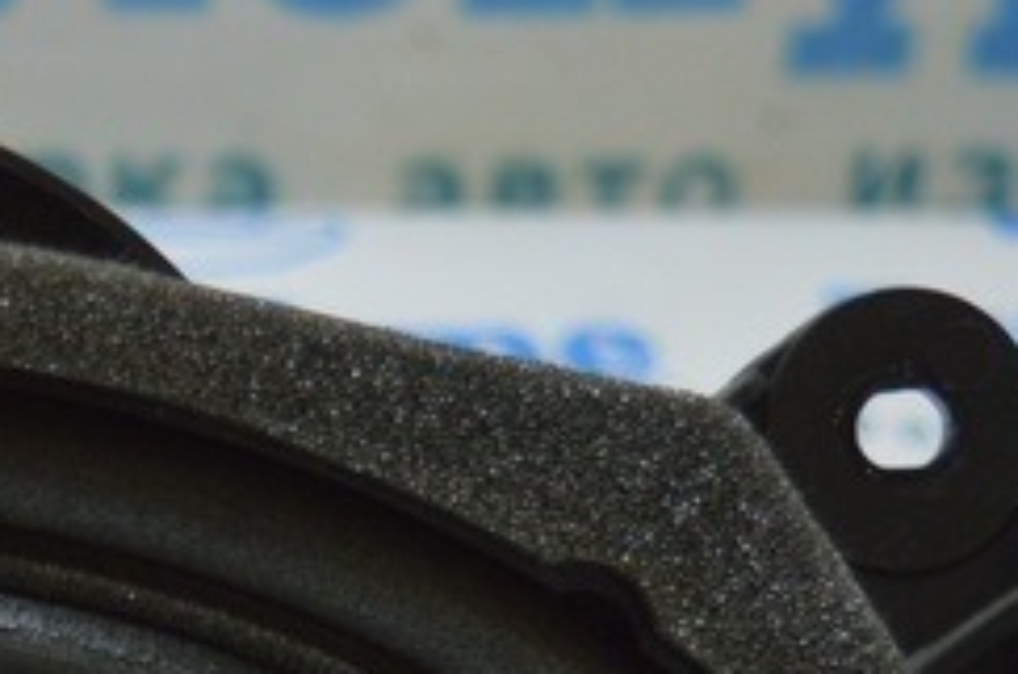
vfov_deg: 6.7
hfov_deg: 10.2
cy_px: 1409
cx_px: -494
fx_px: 5535
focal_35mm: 196
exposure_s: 1/80
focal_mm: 31
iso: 400
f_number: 4.2
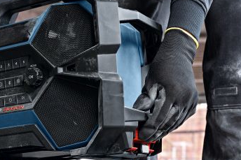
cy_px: 167
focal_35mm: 96
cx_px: 60
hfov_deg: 21.1
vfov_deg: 14.0
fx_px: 642
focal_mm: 33
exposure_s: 1/100
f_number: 4.5
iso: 640
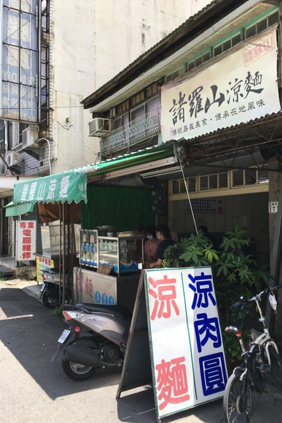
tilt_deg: +3.0
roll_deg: +1.4
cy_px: 212
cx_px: 160
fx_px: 364
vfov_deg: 60.3
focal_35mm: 31
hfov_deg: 42.2
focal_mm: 4.15
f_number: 2.2
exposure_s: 1/646
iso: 25
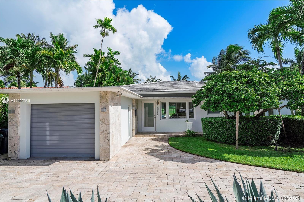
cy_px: 101
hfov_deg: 76.1
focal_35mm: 23
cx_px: 152
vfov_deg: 55.1
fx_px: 194
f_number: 10
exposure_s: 1/200
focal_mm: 23
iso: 100
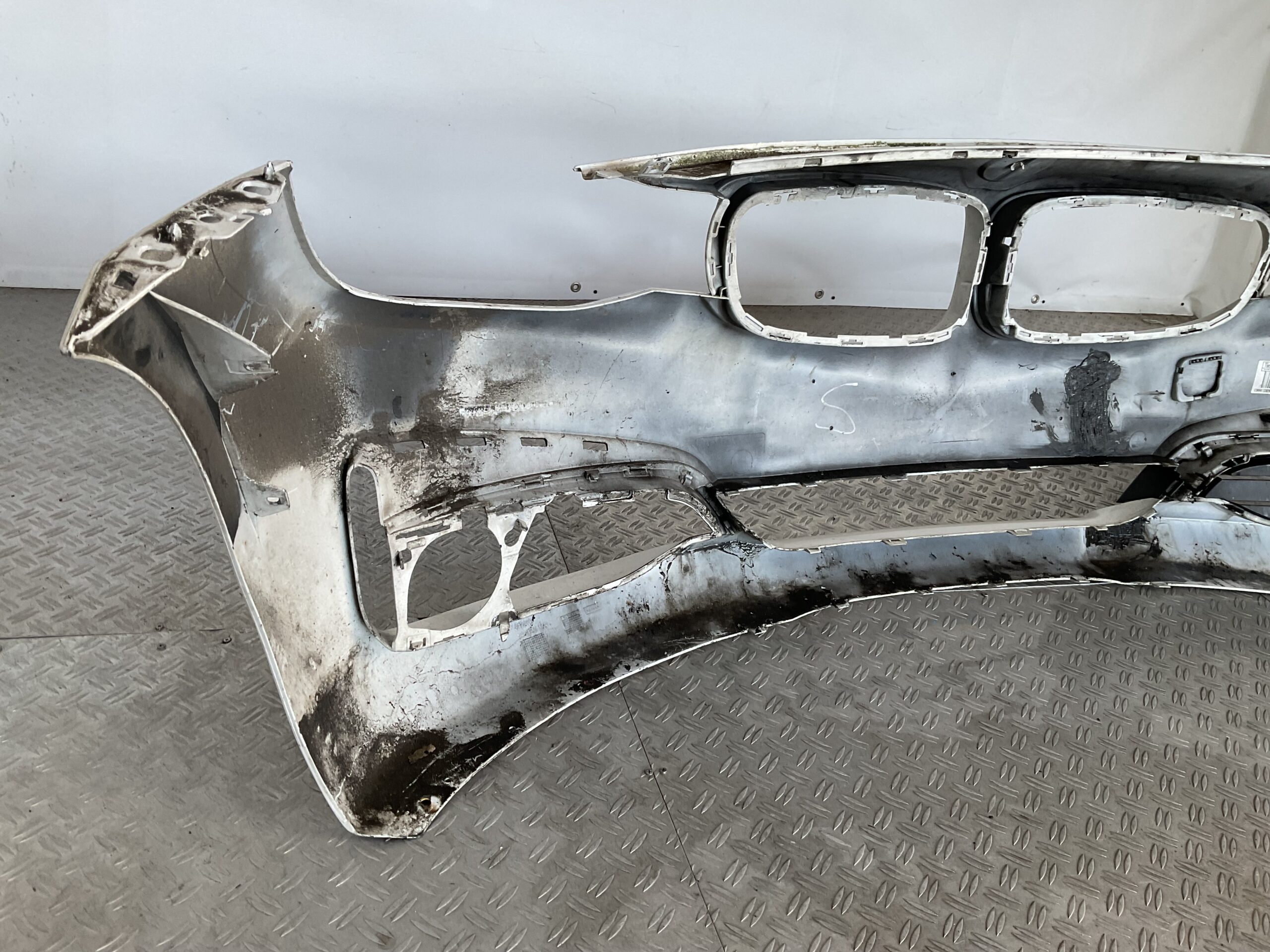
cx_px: 635
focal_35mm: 29
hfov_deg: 61.7
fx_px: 1064
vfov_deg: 48.2
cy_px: 476
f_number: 1.8
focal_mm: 3
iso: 40
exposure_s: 1/100
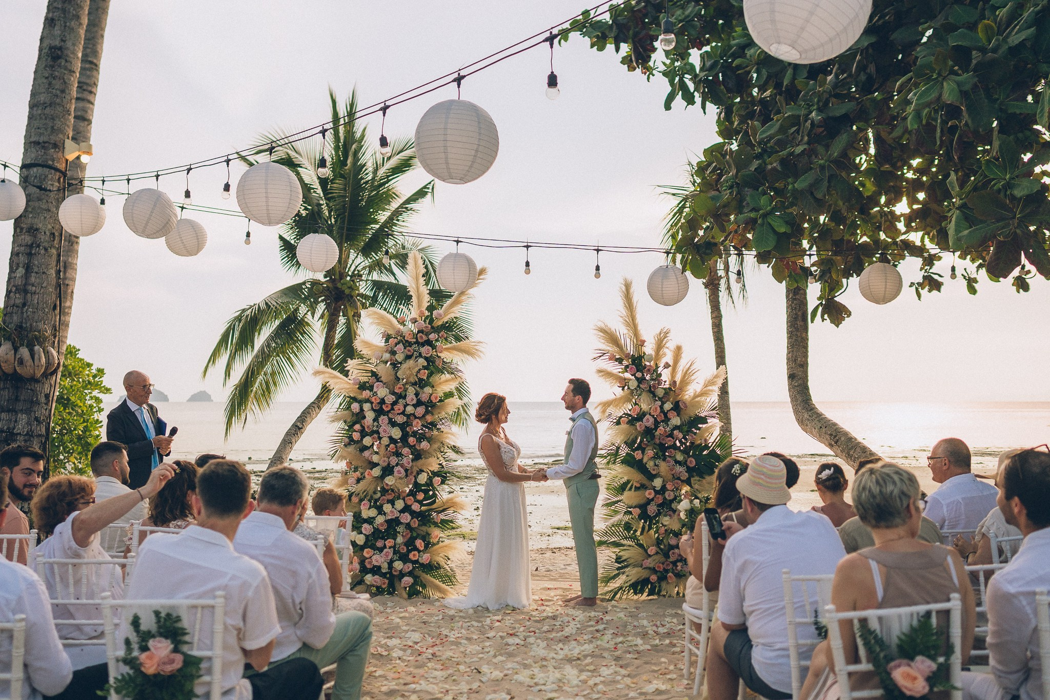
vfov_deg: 36.9
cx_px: 525
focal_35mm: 36
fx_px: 1050
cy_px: 350
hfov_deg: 53.1
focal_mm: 24
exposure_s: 1/4000
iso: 160
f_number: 2
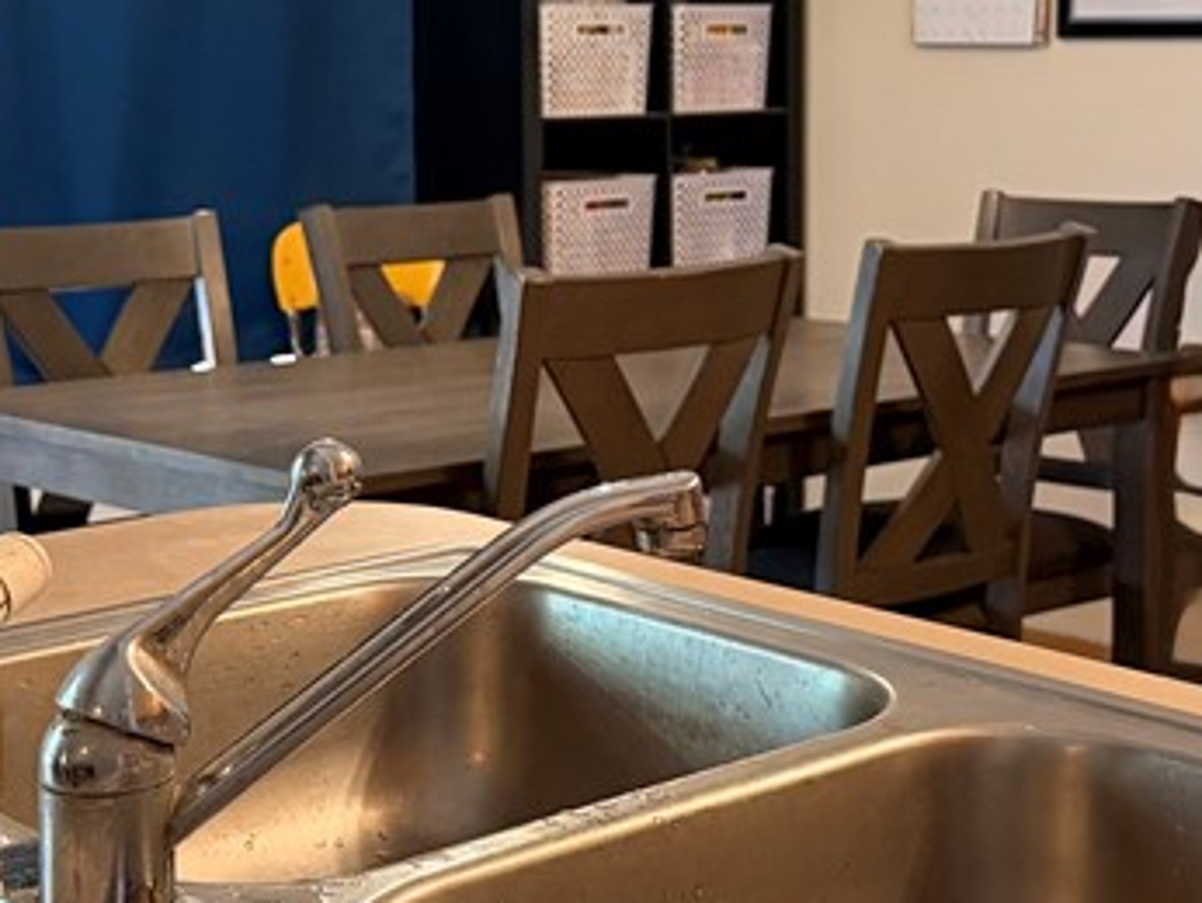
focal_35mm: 71
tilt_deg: -6.9
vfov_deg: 20.7
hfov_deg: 27.4
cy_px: 302
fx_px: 2467
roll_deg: -0.1
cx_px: 632
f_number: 1.78
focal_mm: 6.76
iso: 400
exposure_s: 1/60
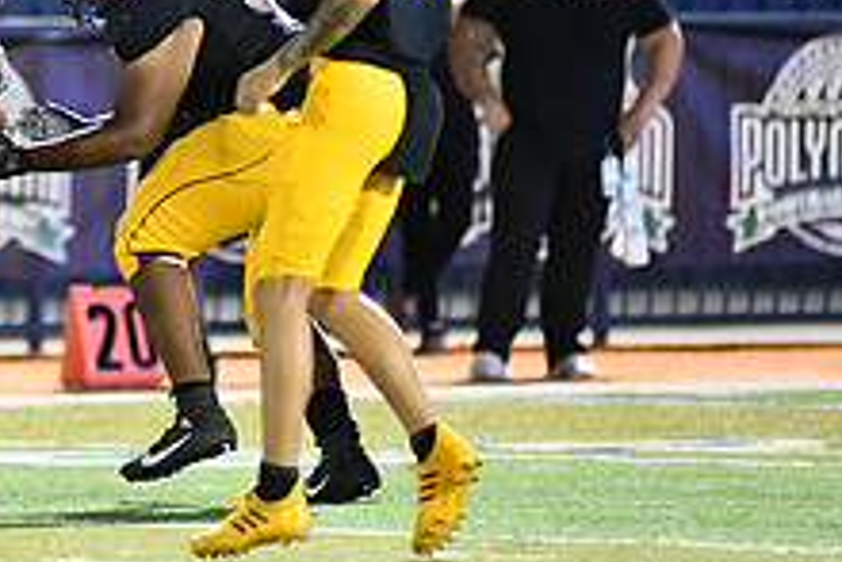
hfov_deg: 2.6
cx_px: -31
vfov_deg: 1.7
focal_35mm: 791
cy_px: 13
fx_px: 18512
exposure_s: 1/1250
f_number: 2.8
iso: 8000
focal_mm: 300
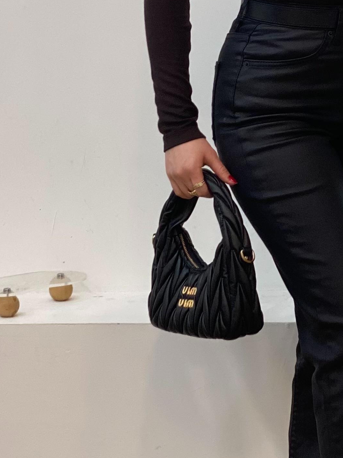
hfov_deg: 10.3
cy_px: 127
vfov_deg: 13.7
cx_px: 297
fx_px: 1903
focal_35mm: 144
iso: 80
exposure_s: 1/100
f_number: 2
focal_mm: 6
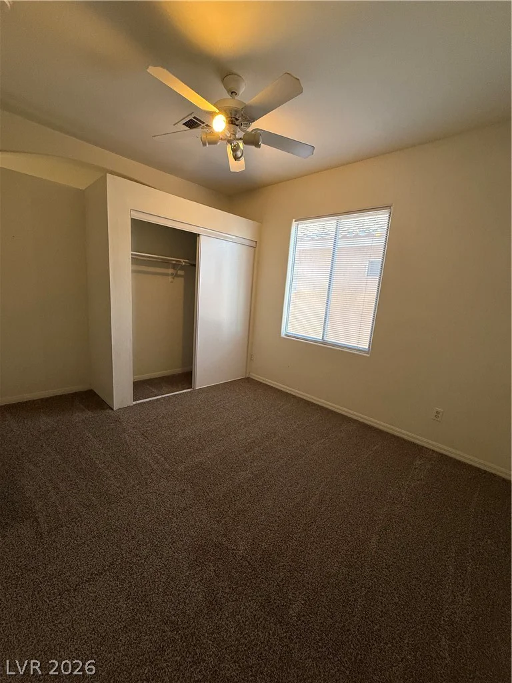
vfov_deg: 102.1
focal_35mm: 14
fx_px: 276
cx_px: 256
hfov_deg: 85.7
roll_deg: -4.8
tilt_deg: -10.0
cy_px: 342
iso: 200
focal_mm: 2.22
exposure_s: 1/120
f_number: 2.2
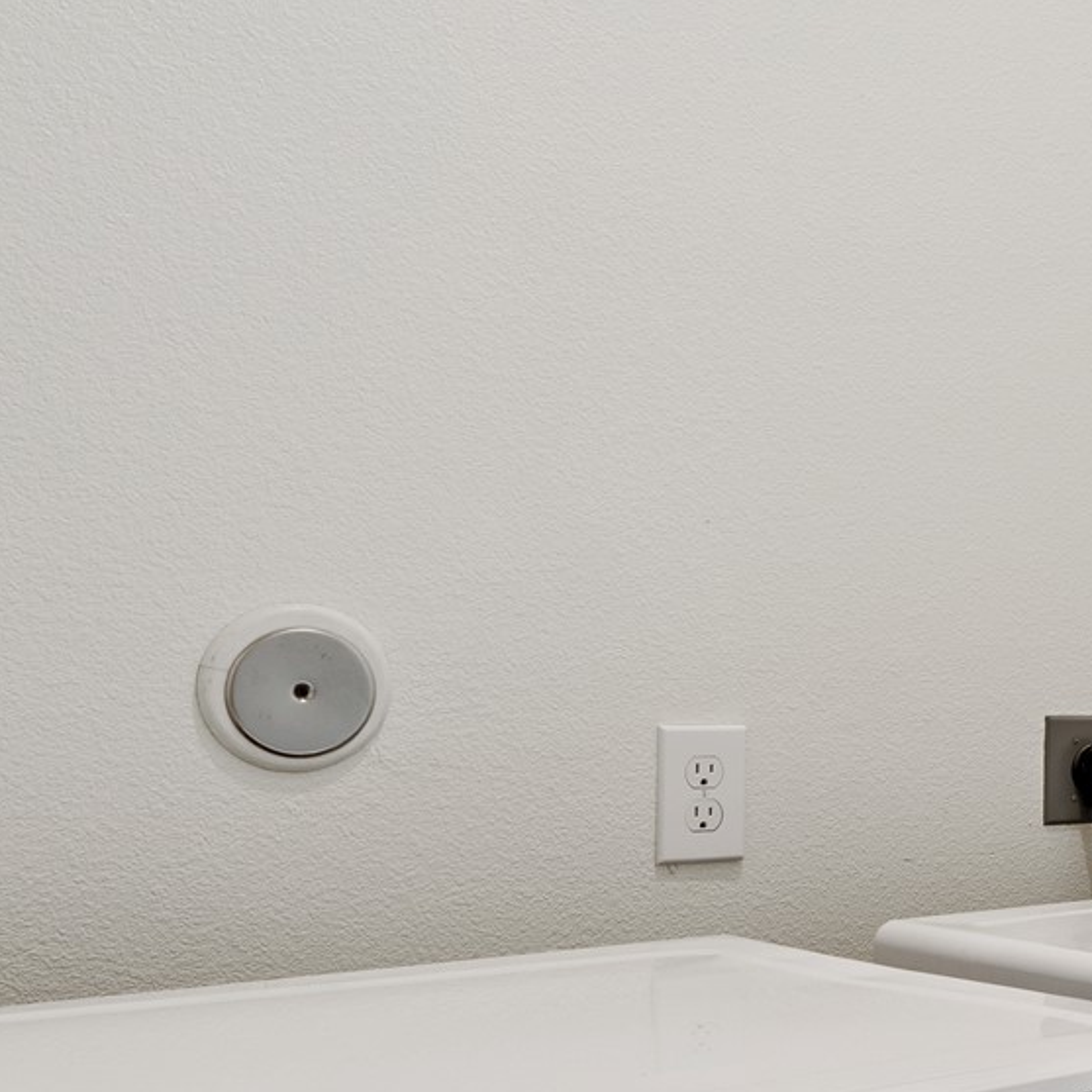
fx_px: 1892
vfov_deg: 32.0
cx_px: 1557
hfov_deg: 25.7
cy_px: 698
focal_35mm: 53
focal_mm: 16
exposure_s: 1/1.25
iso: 200
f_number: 9
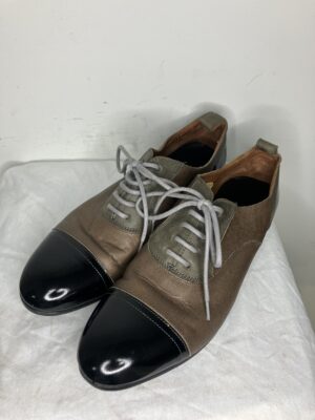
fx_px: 340
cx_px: 158
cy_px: 210
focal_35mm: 28
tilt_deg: -49.5
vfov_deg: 63.4
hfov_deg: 49.7
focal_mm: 3.99
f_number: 1.8
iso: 80
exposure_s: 1/100
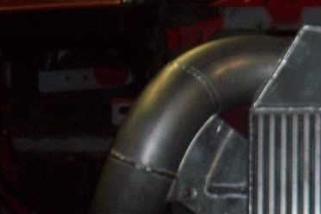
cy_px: 181
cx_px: 444
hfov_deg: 12.7
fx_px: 1391
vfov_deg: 8.8
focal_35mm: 156
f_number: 3.4
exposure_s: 1/80.7
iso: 160
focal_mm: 9
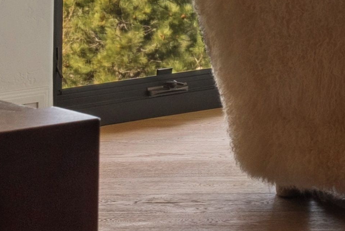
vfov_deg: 6.1
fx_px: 2091
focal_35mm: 218
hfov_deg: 8.7
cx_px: 760
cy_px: -272
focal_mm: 49
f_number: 16
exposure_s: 1/160
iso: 400
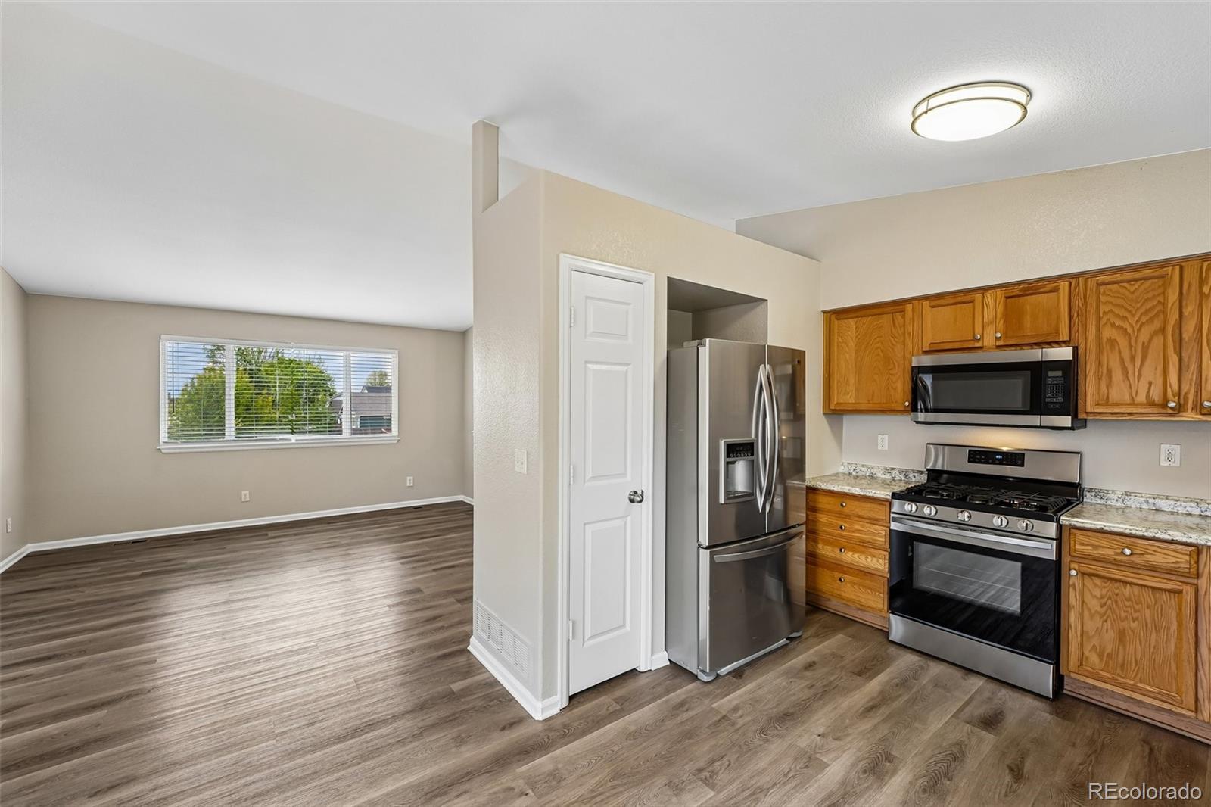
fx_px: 471
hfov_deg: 104.3
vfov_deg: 81.2
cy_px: 404
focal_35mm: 14
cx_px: 606
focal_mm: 14
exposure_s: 1/25
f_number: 8
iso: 400
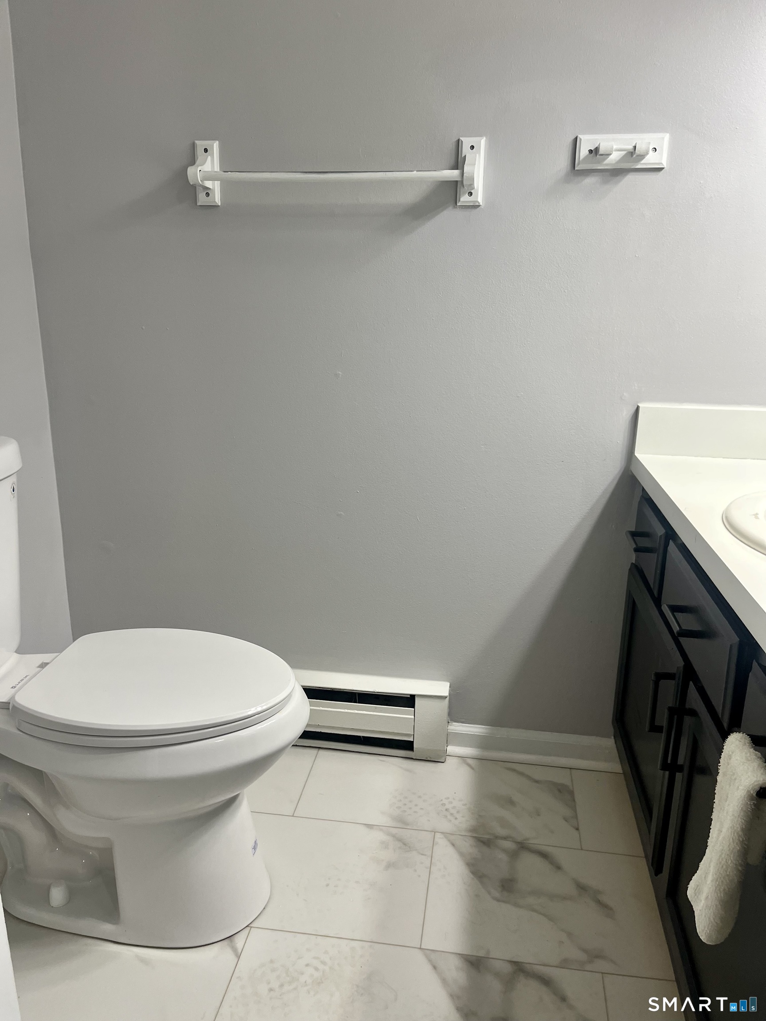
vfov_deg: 67.3
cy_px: 510
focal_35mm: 26
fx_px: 767
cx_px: 383
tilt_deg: -17.8
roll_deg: +0.3
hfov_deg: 53.1
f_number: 1.6
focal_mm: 5.1
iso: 125
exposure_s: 1/120
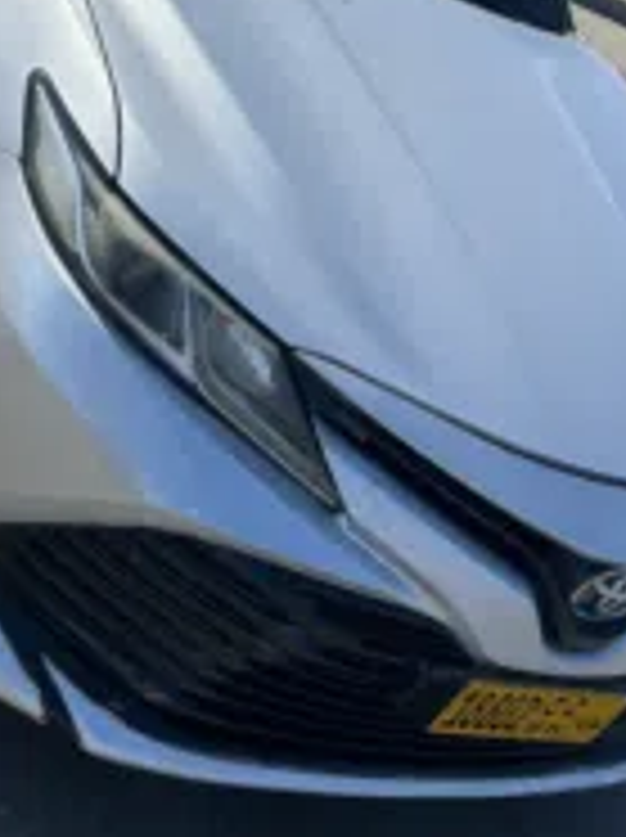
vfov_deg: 32.2
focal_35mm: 56
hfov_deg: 25.6
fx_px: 1353
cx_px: 135
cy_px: 40
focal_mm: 5.7
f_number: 1.5
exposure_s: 1/4831
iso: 50
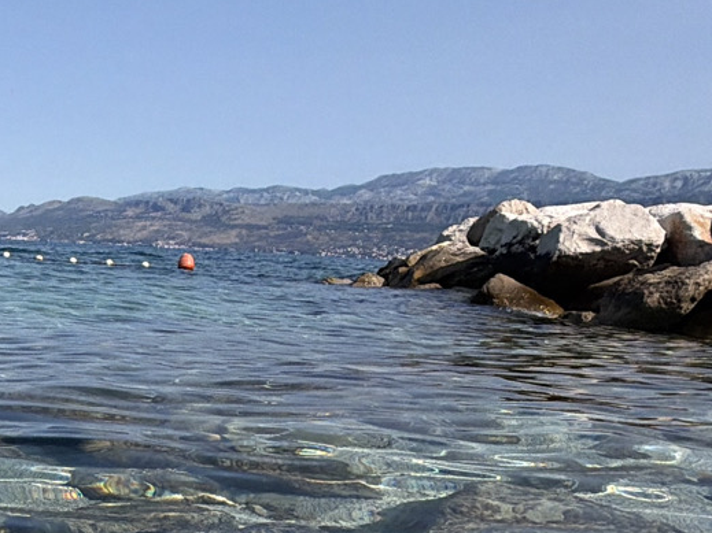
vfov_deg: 25.5
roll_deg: -2.0
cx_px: 64
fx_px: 1110
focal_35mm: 54
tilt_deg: -16.5
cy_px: 552
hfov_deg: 33.6
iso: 80
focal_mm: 2.22
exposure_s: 1/4762
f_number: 2.2
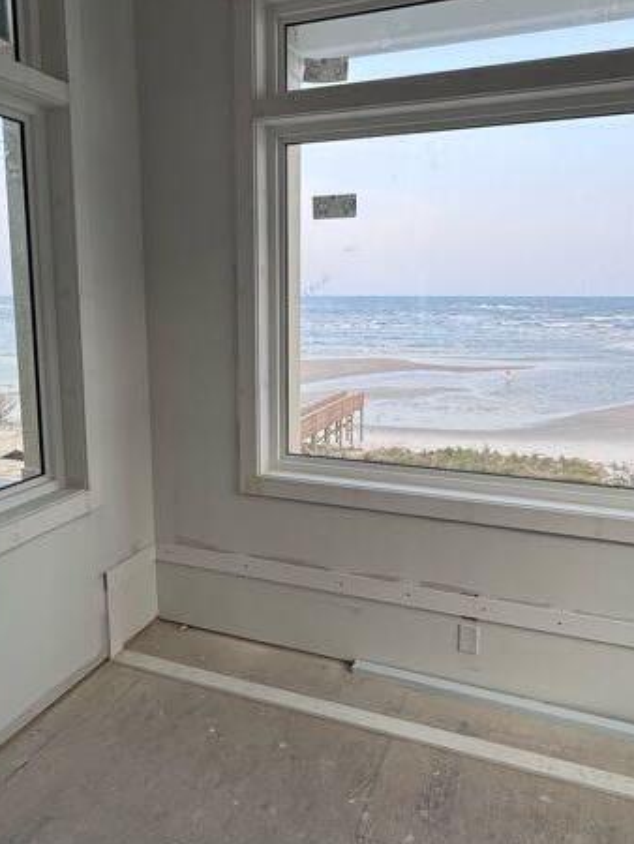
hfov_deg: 53.1
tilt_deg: -6.6
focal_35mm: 26
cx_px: 297
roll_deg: +1.6
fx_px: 634
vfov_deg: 67.2
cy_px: 388
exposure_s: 1/169
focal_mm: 2.22
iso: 40
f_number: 2.2
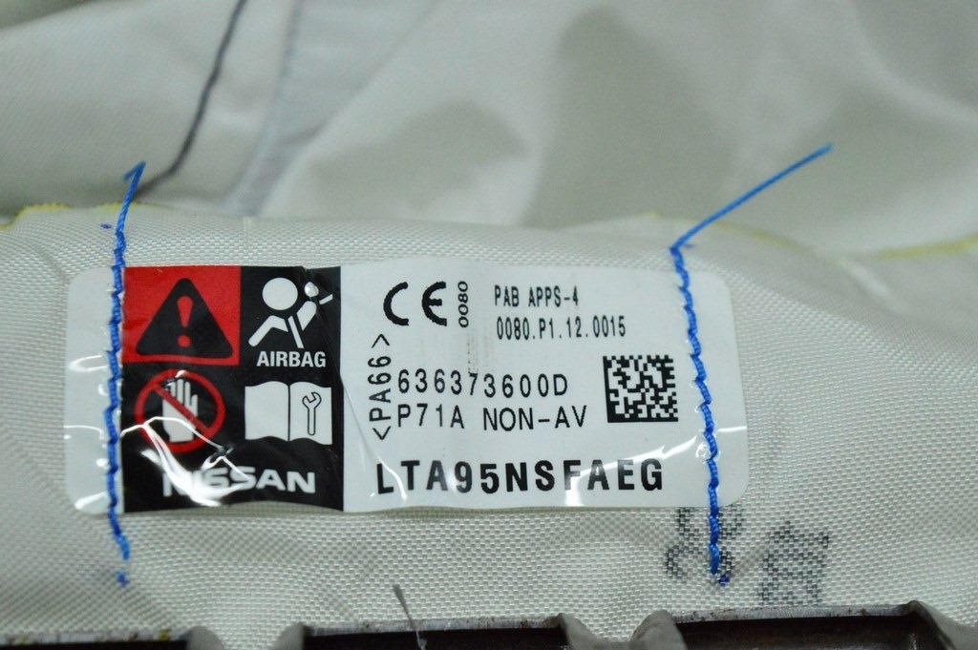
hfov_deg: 24.6
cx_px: 489
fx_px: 2239
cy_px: 325
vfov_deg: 16.5
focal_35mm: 82
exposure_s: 1/800
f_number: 6.3
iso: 6400
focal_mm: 55
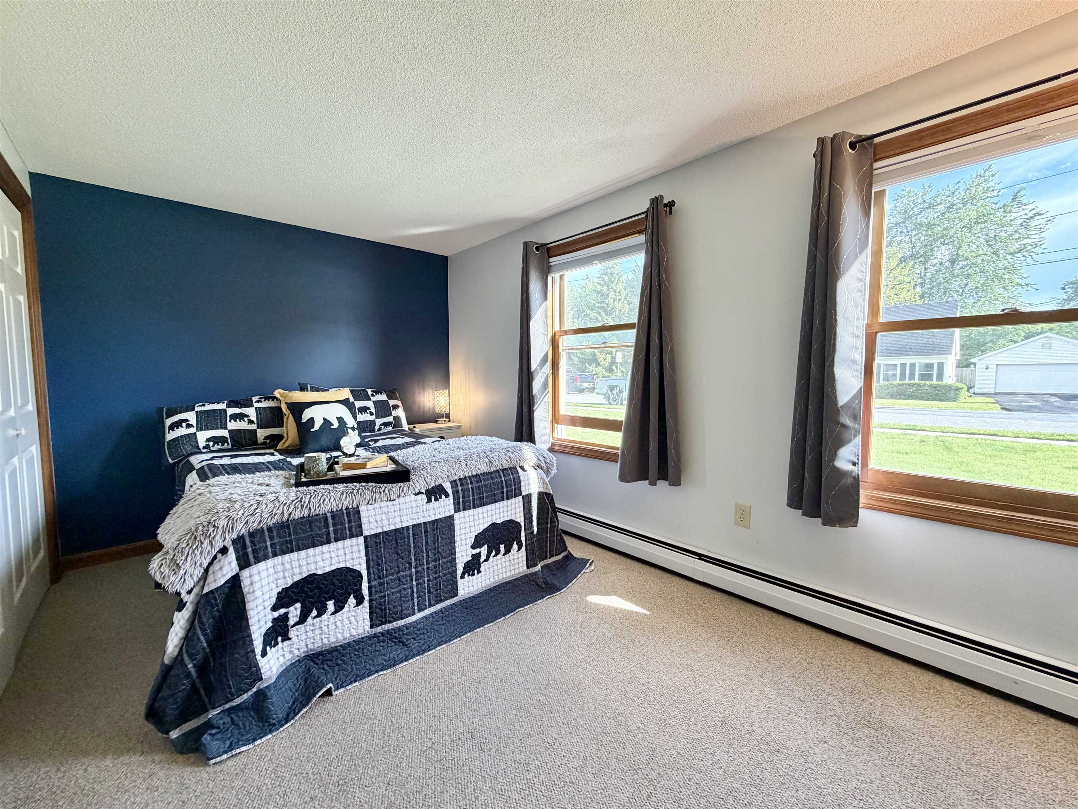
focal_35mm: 14
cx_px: 539
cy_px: 404
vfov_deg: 85.7
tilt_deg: -4.0
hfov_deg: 102.1
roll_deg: +0.6
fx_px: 436
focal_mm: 2.22
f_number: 2.2
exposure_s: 1/120
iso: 200
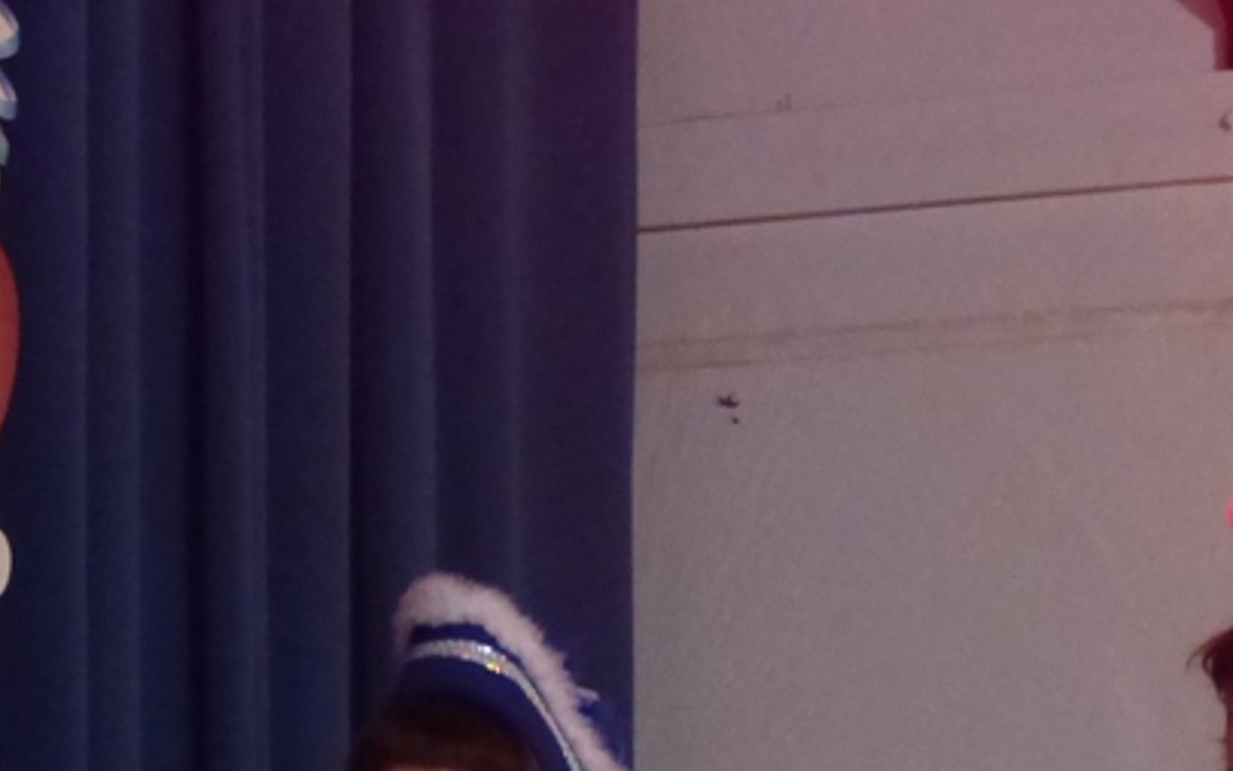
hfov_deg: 6.5
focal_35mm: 320
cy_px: 987
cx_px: -21
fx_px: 10752
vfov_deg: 4.1
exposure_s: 1/60
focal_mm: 18.3
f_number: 2.8
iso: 800
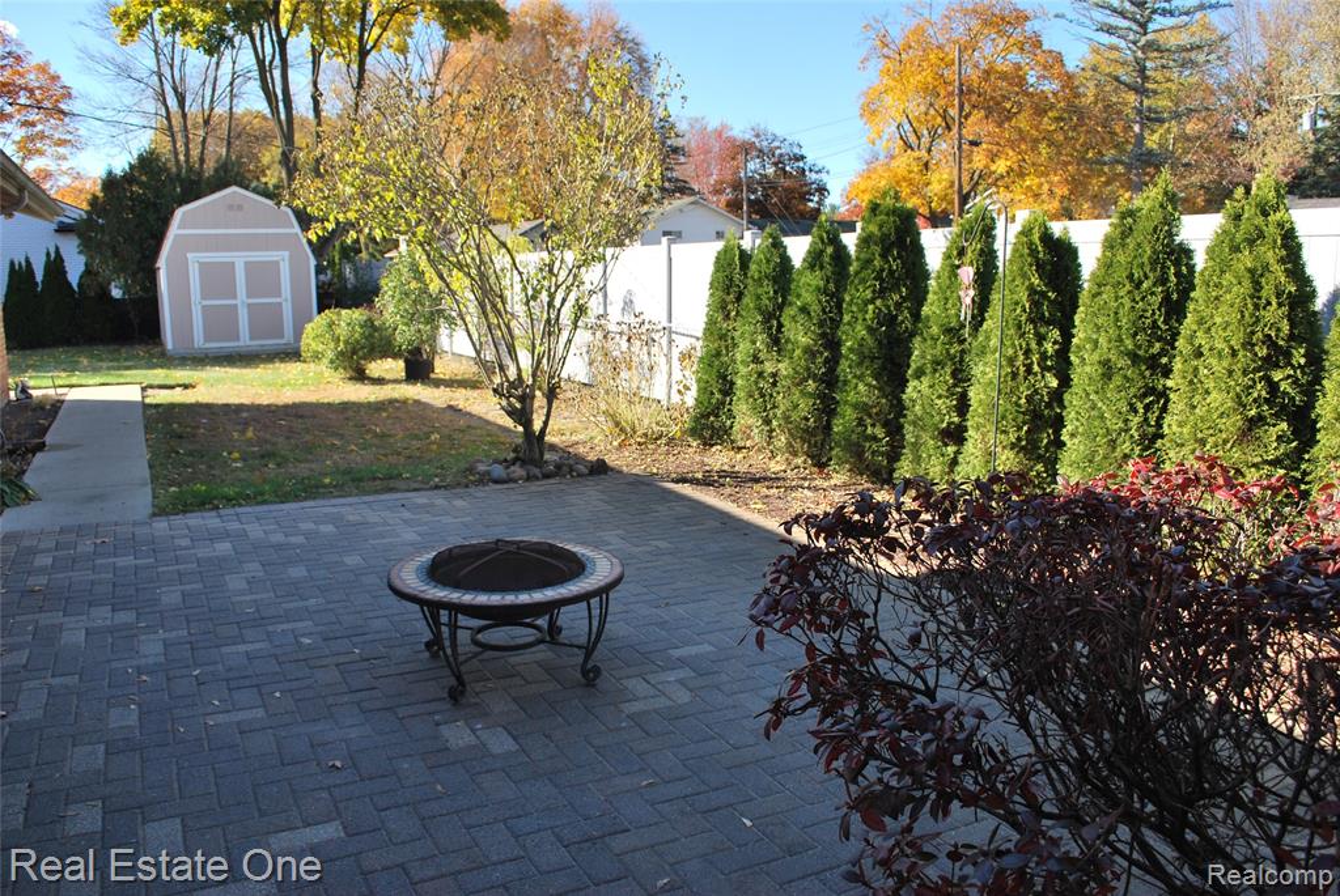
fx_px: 1006
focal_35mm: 27
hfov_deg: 67.3
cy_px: 448
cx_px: 670
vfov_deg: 48.0
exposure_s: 1/160
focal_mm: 18
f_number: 6.3
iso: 100
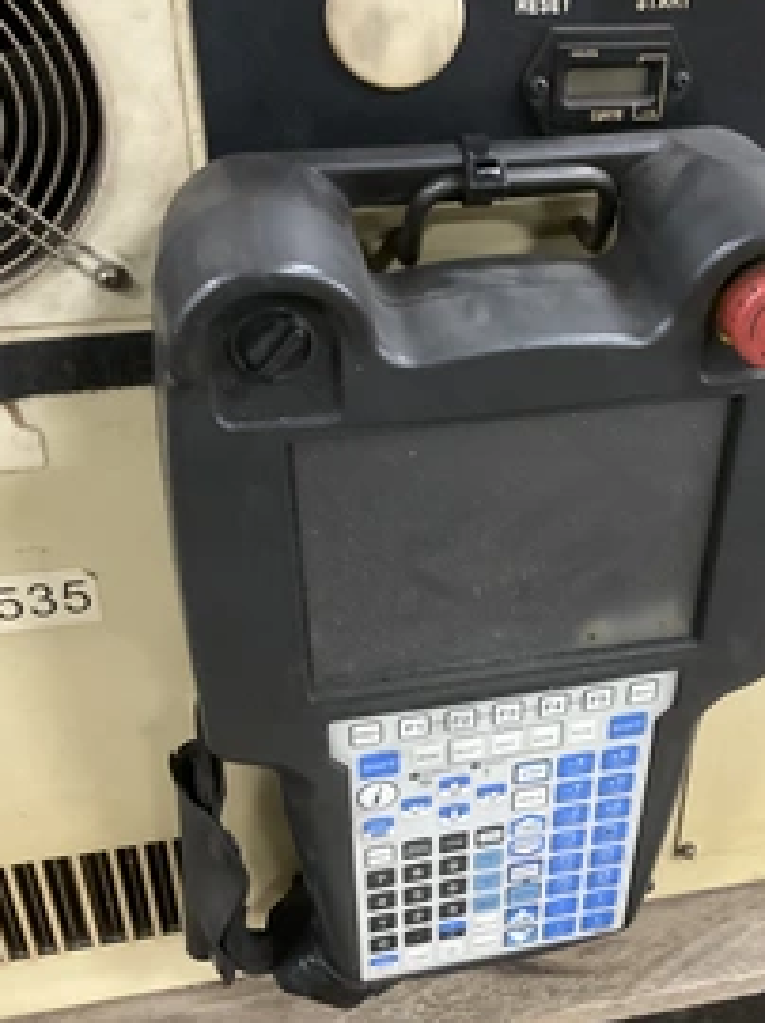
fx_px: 1269
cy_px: 549
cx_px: 515
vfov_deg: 43.9
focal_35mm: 43
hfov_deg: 33.2
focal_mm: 3
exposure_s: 1/40
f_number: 1.8
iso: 320
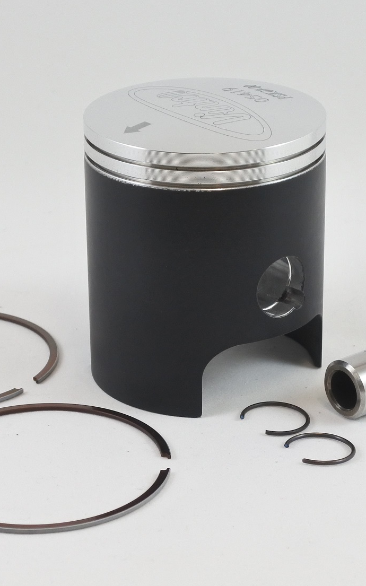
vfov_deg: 29.8
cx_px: 180
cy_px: 293
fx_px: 1102
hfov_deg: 18.9
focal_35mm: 69
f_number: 4.5
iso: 400
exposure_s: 1/125
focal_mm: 16.8
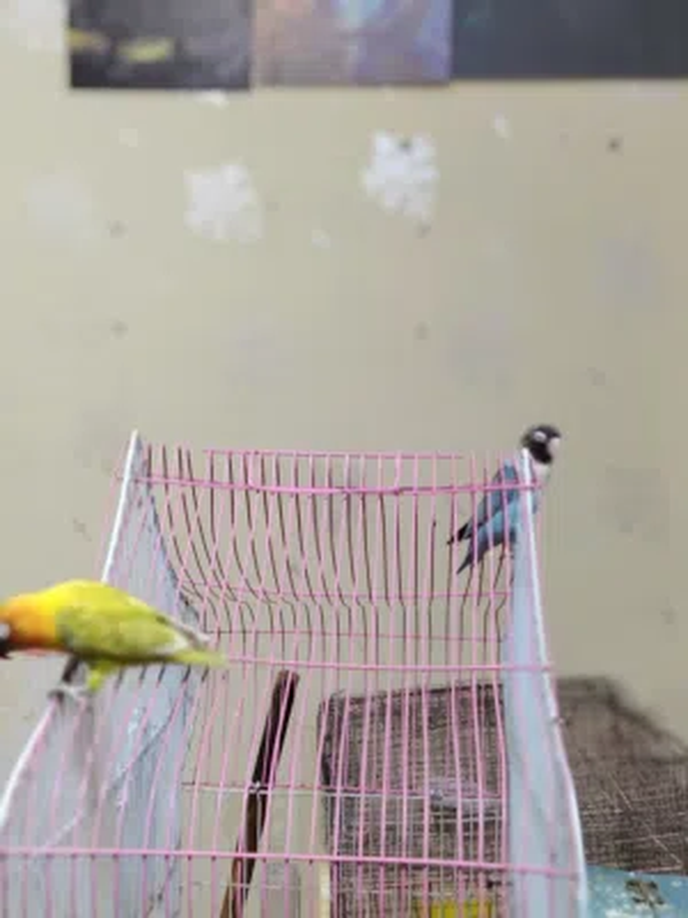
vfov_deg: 39.7
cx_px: 344
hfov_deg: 30.3
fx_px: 1272
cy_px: 459
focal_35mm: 48
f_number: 1.4
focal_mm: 5.25
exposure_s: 1/33.3
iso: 206
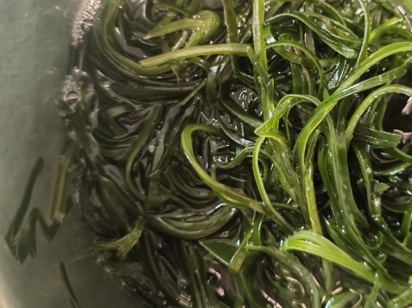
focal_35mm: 41
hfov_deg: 44.7
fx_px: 488
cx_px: 295
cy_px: 120
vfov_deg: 35.0
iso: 800
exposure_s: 1/100
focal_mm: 5.52
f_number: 1.9
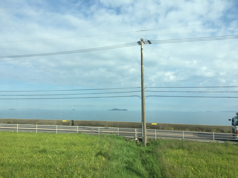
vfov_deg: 48.2
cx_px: 119
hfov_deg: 61.7
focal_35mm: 29
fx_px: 199
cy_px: 89
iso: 25
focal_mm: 4.15
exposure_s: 1/1399
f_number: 2.2
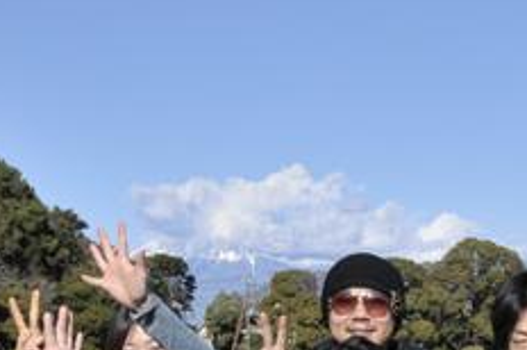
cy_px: 412
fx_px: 1813
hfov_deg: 16.5
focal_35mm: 124
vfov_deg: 10.8
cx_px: 386
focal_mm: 24
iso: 400
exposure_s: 1/1000
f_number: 13
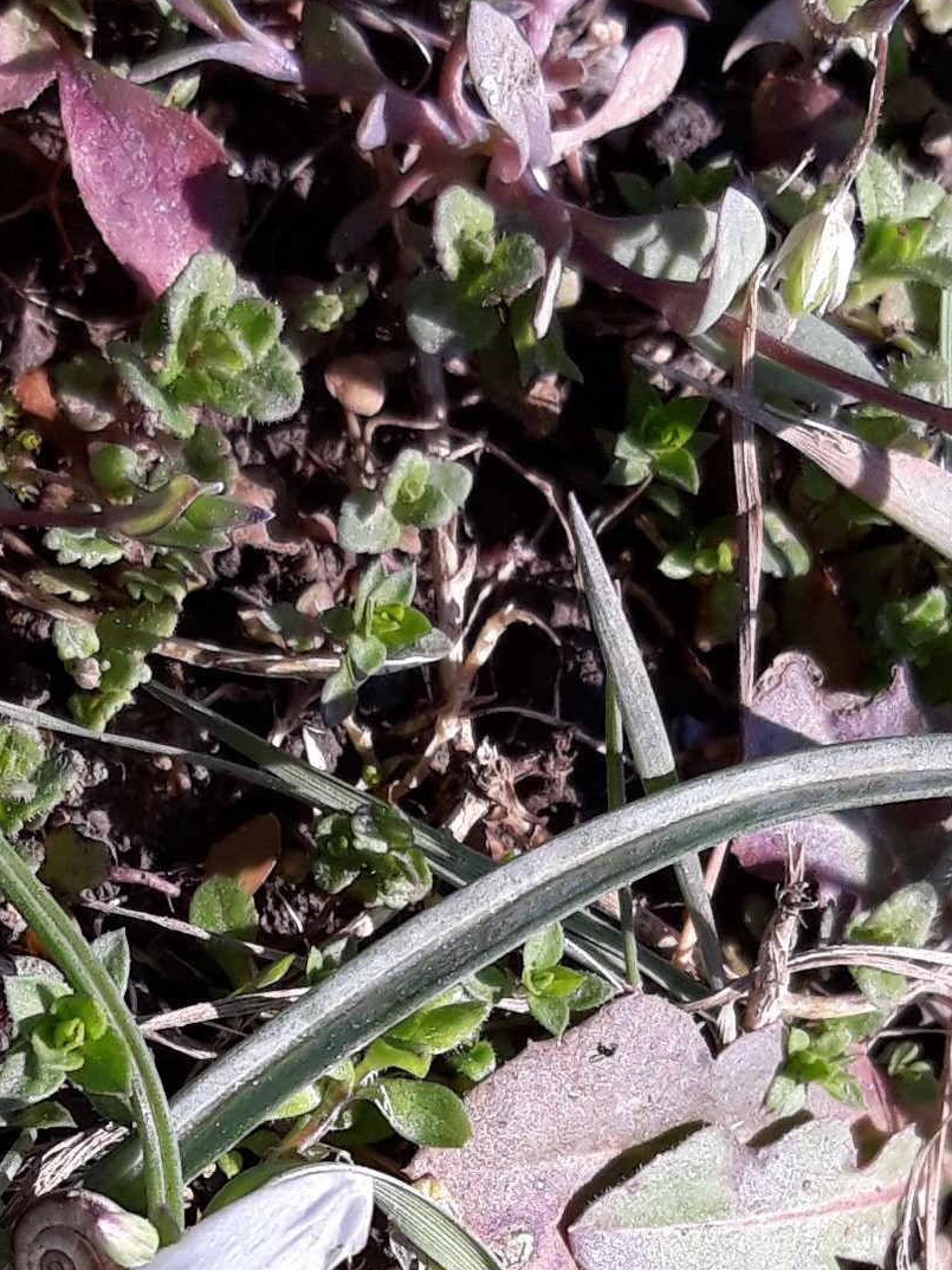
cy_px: 1329
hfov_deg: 14.1
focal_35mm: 103
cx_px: -12
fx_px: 3778
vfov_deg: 18.5
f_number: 1.7
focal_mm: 3.71
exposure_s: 1/1271
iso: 40
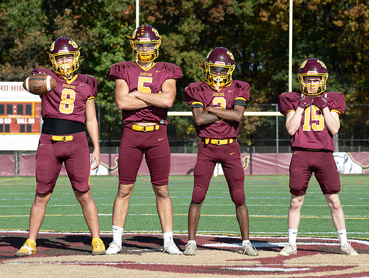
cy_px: 136
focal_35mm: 127
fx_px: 1351
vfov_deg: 11.7
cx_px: 190
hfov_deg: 15.6
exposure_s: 1/250
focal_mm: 101
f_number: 5.6
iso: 80
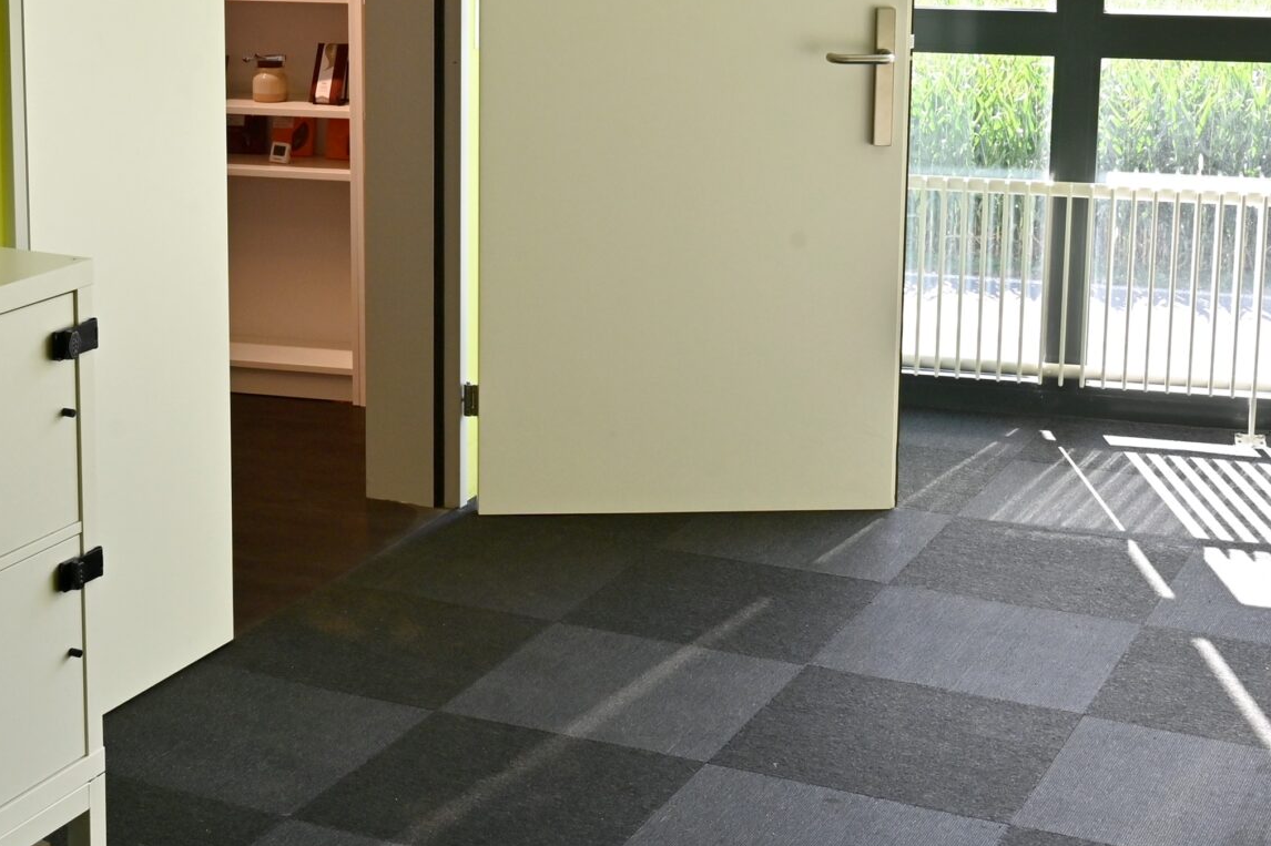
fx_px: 2404
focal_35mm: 68
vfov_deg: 19.8
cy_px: 205
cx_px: 401
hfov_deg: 29.4
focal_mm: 30.5
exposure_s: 1/80
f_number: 11
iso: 450
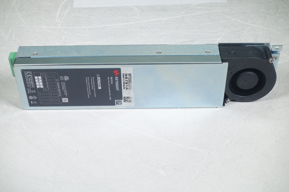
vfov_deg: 21.9
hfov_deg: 32.4
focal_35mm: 62
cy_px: 96
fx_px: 498
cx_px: 144
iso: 125
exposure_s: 1/125
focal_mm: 22.57
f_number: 5.6
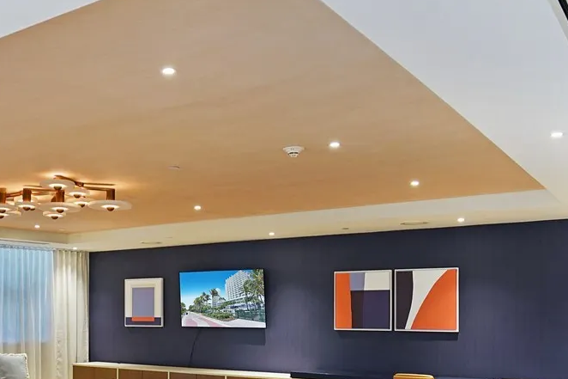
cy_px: 320
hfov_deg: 46.0
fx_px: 647
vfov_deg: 31.5
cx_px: 152
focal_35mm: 41
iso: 640
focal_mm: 16
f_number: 4
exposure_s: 1/80
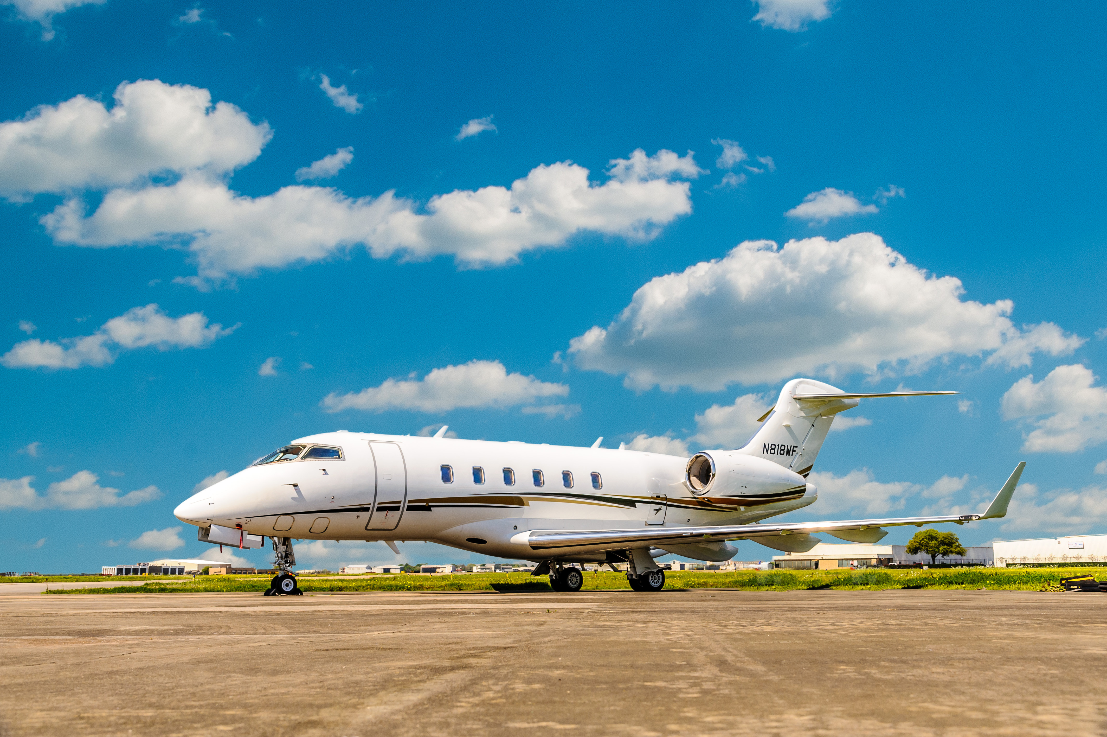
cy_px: 368
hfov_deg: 50.7
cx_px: 554
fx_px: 1168
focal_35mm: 38
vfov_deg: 35.0
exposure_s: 1/320
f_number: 8
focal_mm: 38
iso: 400
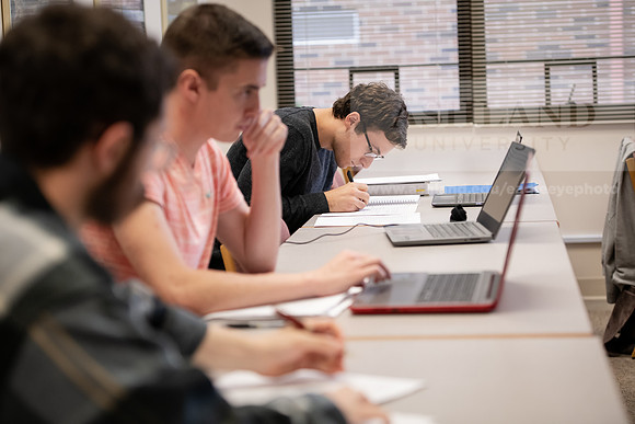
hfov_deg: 22.6
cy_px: 212
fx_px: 1588
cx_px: 318
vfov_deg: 15.2
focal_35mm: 90
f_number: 3.2
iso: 1600
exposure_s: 1/200
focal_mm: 90
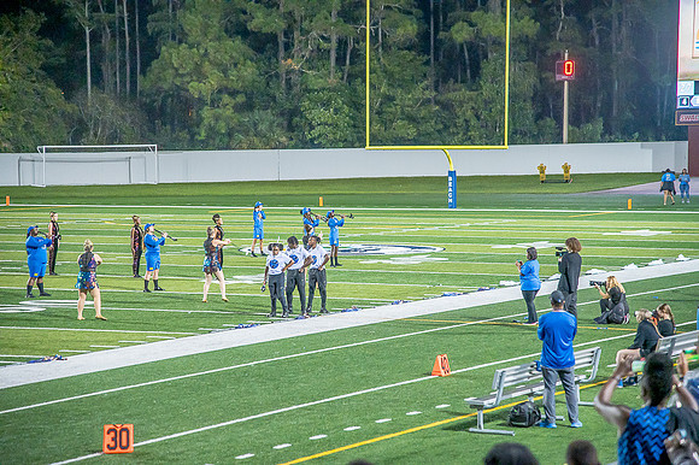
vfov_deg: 11.4
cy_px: 232
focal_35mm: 120
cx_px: 350
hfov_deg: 17.1
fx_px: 2329
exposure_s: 1/200
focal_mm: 120
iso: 2000
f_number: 4
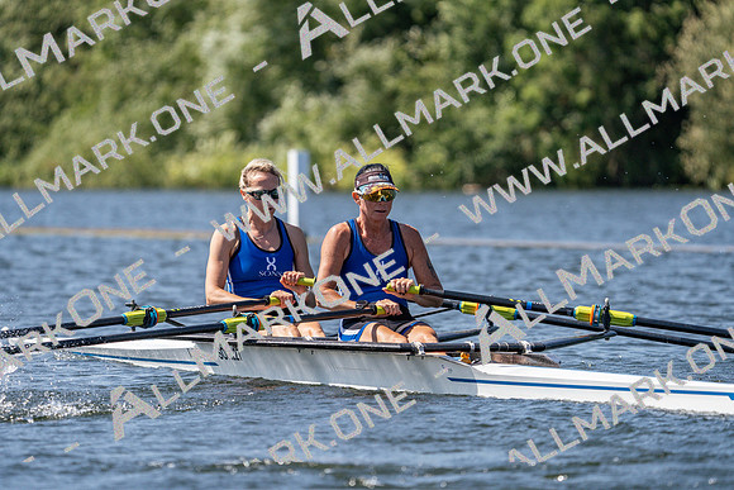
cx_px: 367
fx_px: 7076
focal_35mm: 347
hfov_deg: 5.9
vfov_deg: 4.0
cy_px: 245
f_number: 6.3
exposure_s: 1/2000
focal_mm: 347
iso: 320
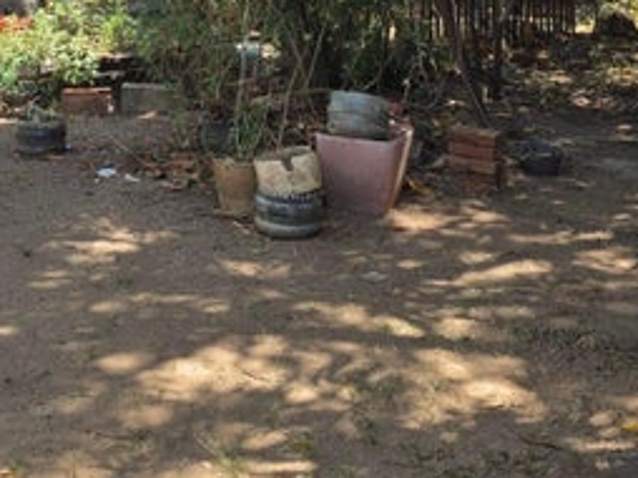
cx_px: 234
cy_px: -53
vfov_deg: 23.6
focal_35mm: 58
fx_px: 1068
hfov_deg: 33.1
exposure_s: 1/2186
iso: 80
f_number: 1.7
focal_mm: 6.3
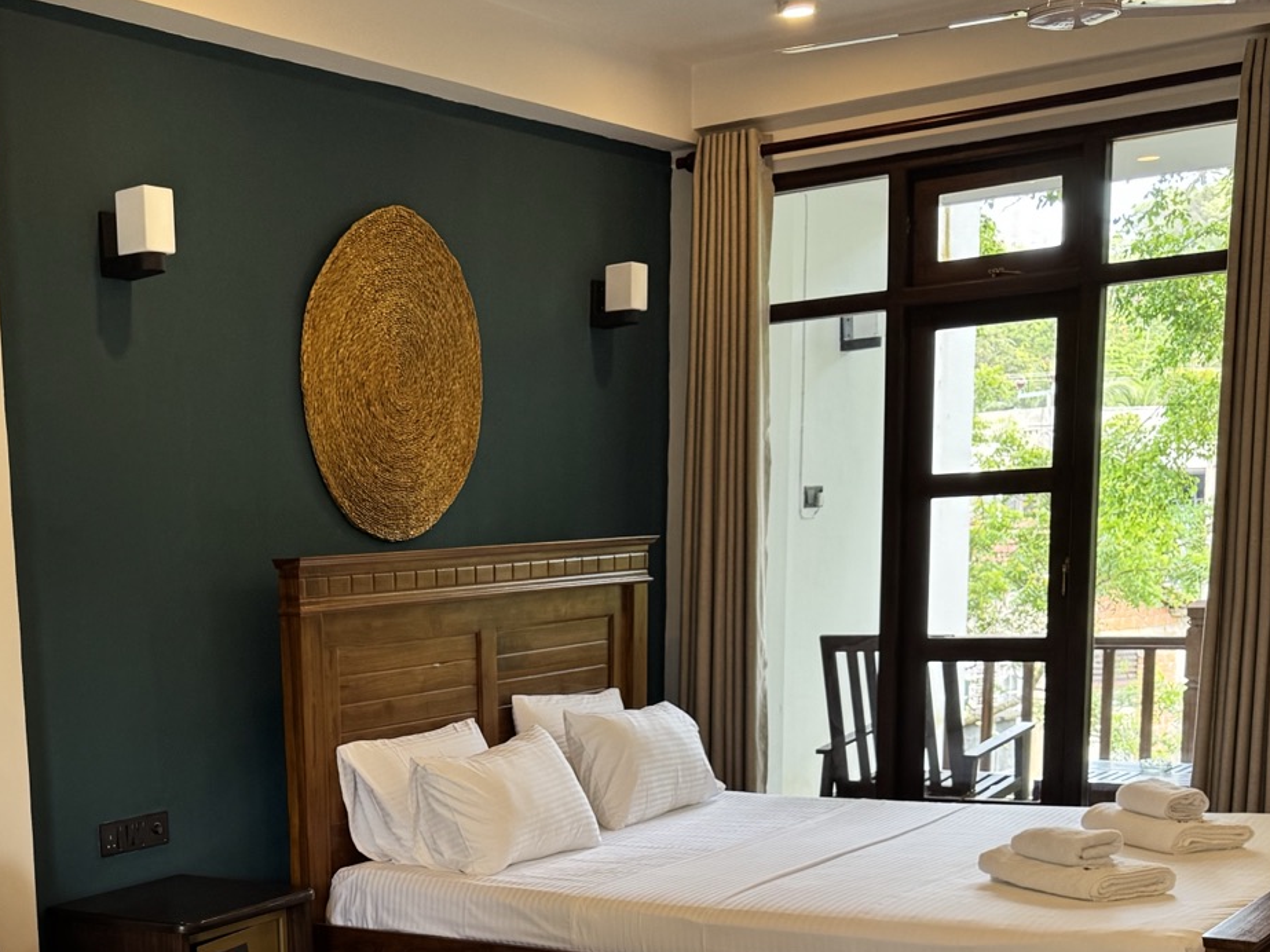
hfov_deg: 35.1
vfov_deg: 26.8
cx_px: 173
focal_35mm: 52
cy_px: 898
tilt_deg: -11.6
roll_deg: +3.7
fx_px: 1908
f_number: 1.78
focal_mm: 6.76
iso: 80
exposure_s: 1/100
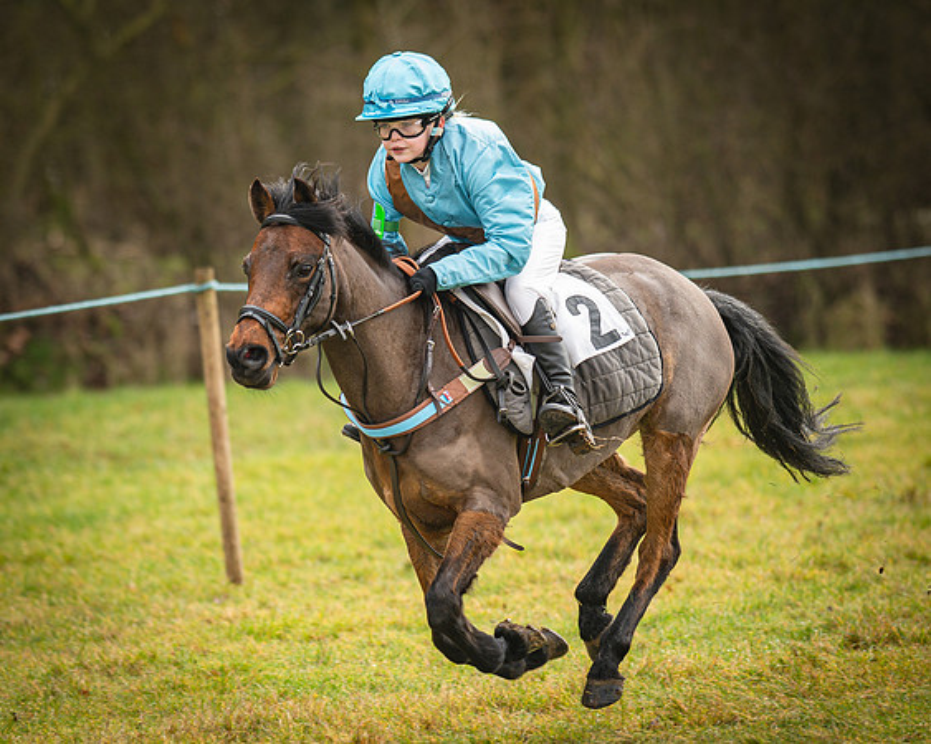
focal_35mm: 266
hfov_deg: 7.3
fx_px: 7338
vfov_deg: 5.8
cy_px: 353
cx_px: 395
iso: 160
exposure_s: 1/1000
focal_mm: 135
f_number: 1.8
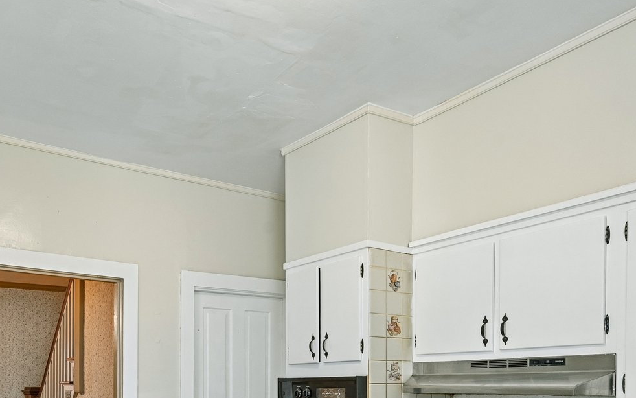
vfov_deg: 34.2
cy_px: 392
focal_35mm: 34
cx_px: 222
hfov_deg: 55.7
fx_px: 589
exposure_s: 1/20
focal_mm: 16
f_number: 8
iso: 800
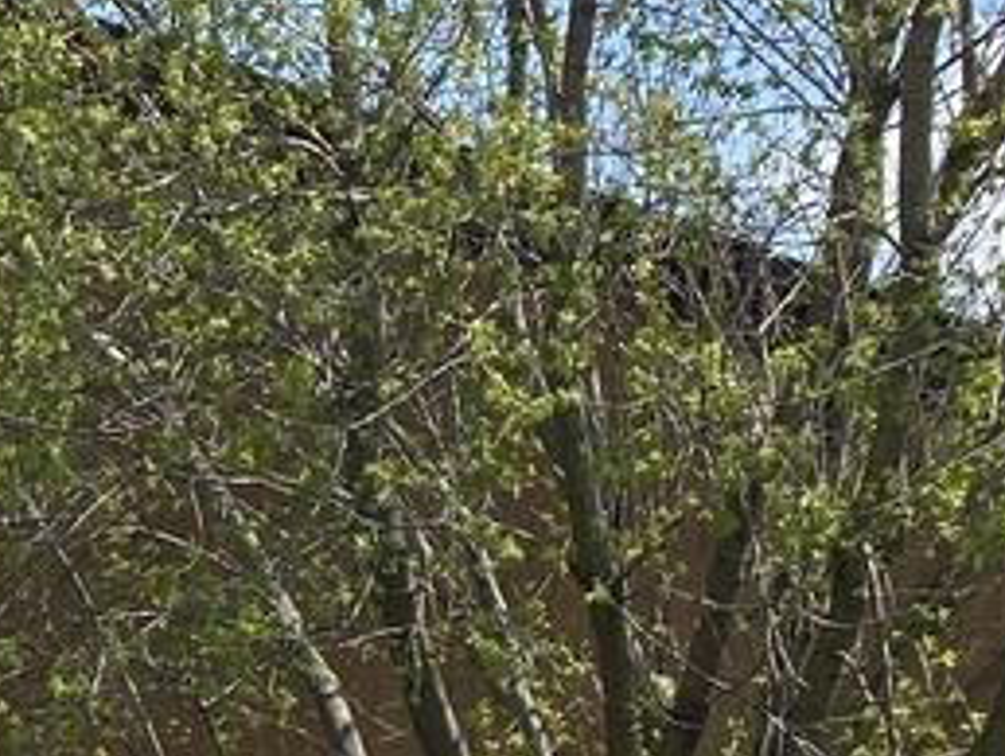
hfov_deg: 17.2
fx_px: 2993
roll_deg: -0.8
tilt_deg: -4.6
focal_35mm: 103
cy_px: 1072
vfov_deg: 13.7
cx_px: -495
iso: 32
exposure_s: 1/1565
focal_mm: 4.25
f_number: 1.8
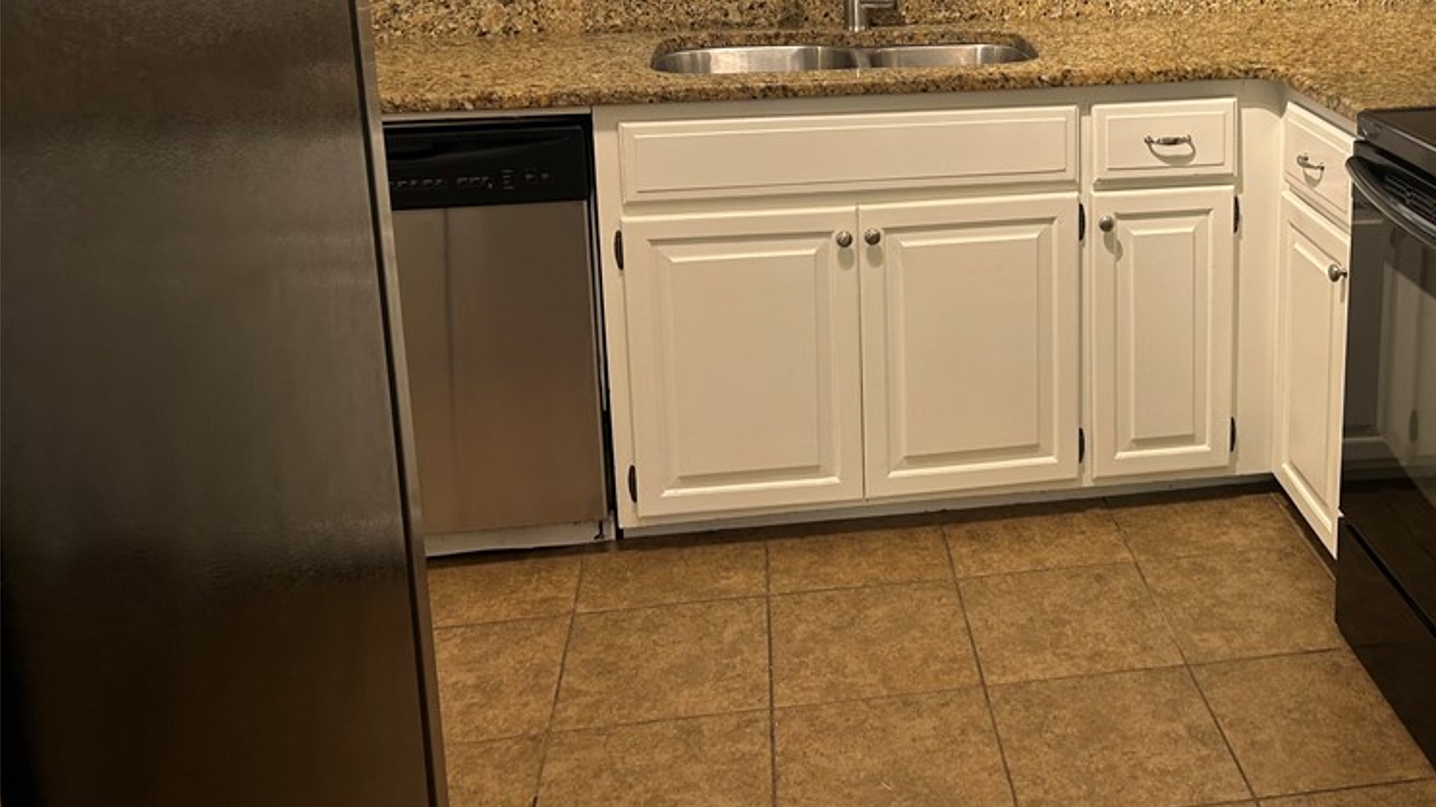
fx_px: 1485
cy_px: 114
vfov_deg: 29.4
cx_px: 986
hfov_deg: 50.5
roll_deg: +0.6
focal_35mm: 39
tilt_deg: -12.0
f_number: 1.5
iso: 100
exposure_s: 1/60
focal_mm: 5.7
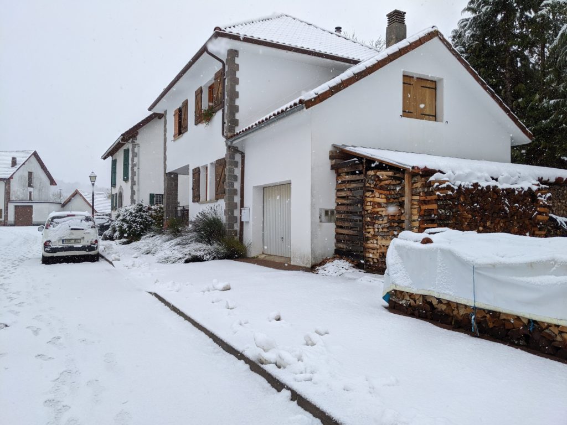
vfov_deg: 51.4
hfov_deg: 65.3
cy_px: 212
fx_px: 442
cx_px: 284
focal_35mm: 27
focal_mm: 4.44
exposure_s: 1/690
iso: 59
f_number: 1.8
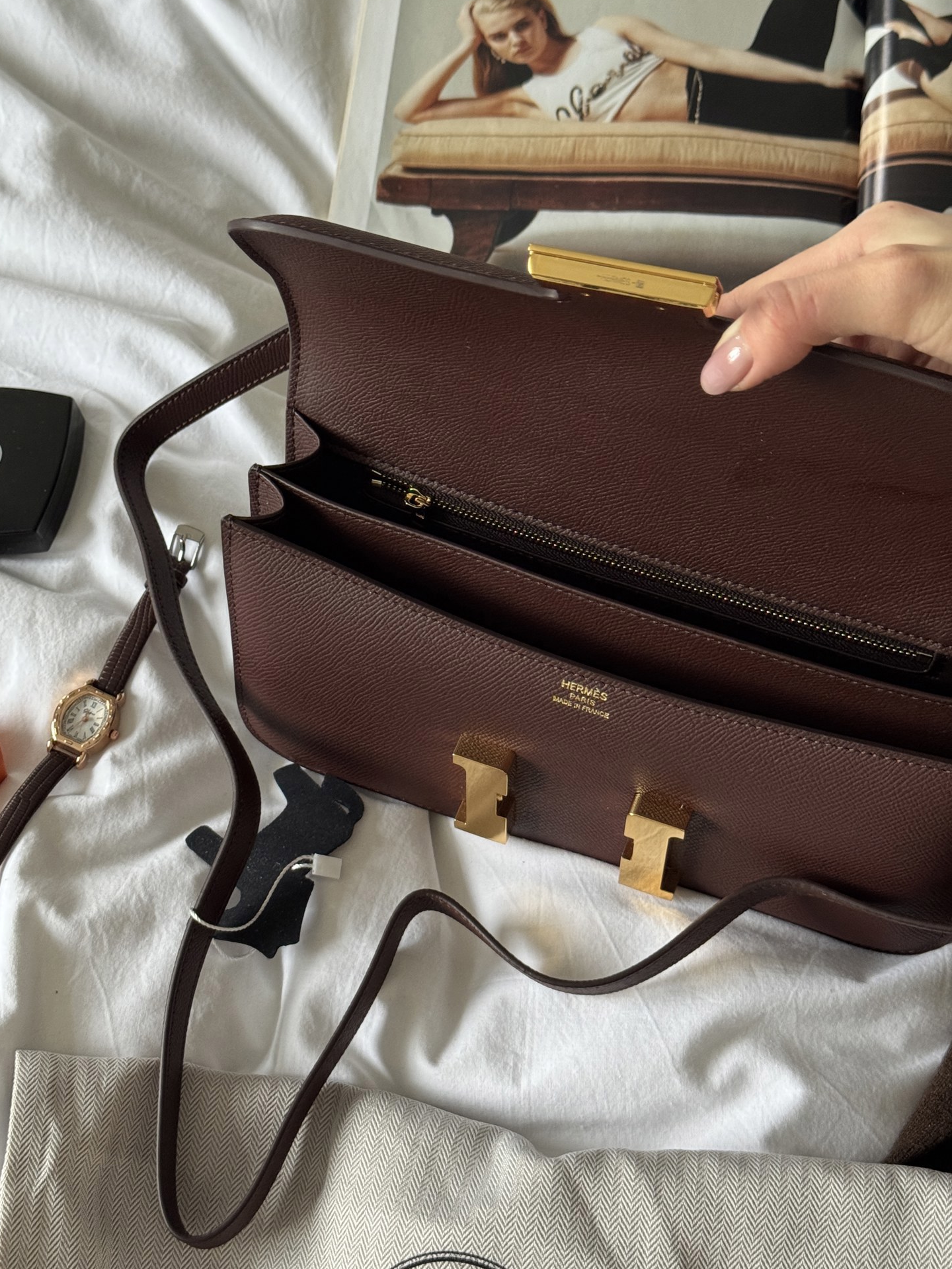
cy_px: 631
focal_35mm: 50
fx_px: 1833
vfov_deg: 38.2
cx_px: 457
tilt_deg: -62.6
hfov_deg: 29.1
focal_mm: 6.76
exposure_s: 1/60
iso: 250
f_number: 1.78
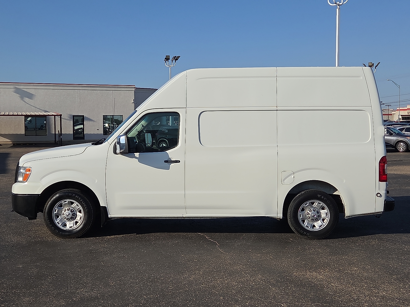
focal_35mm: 45
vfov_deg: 32.2
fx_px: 533
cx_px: 205
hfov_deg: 42.1
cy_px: 154
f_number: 1.8
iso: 64
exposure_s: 1/10000
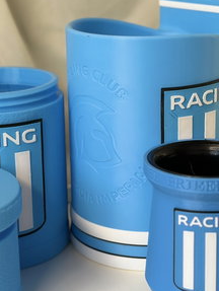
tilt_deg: -16.2
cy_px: 118
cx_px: 122
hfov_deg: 16.6
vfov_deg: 22.0
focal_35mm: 89
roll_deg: +0.2
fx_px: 749
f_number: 1.78
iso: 125
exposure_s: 1/63
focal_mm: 6.86
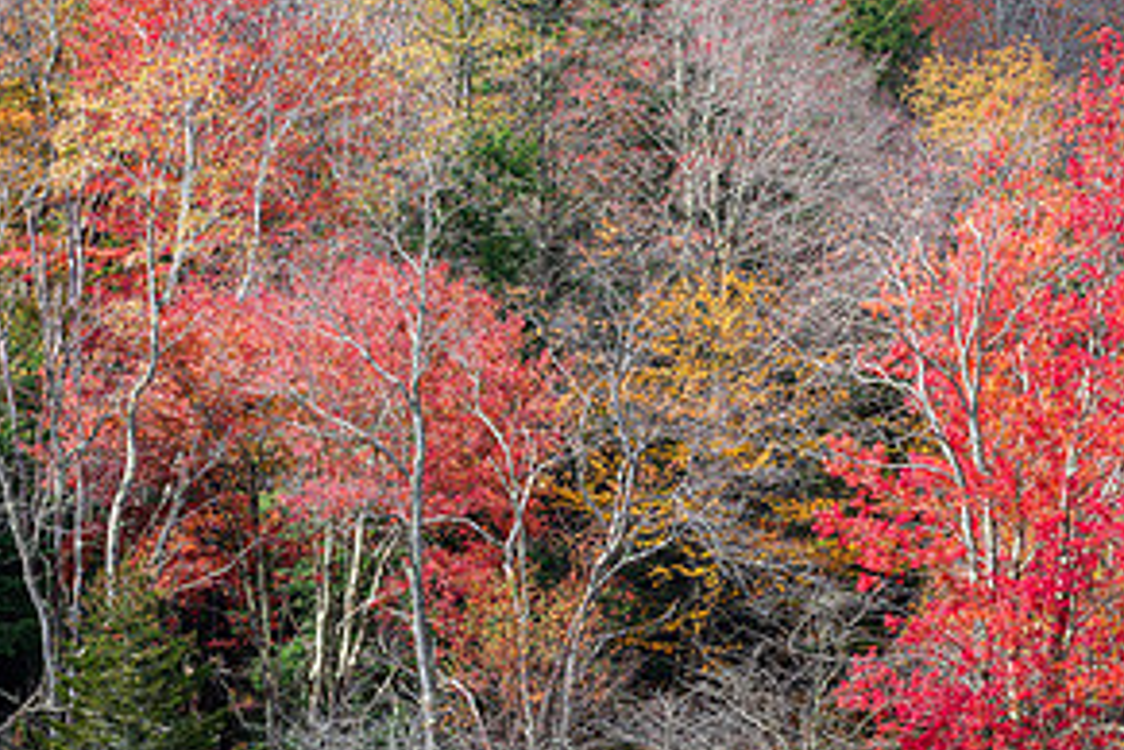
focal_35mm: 223
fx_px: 6962
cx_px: 730
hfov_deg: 9.2
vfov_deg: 6.2
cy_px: 315
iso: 64
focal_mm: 112
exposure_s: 1/50
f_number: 10
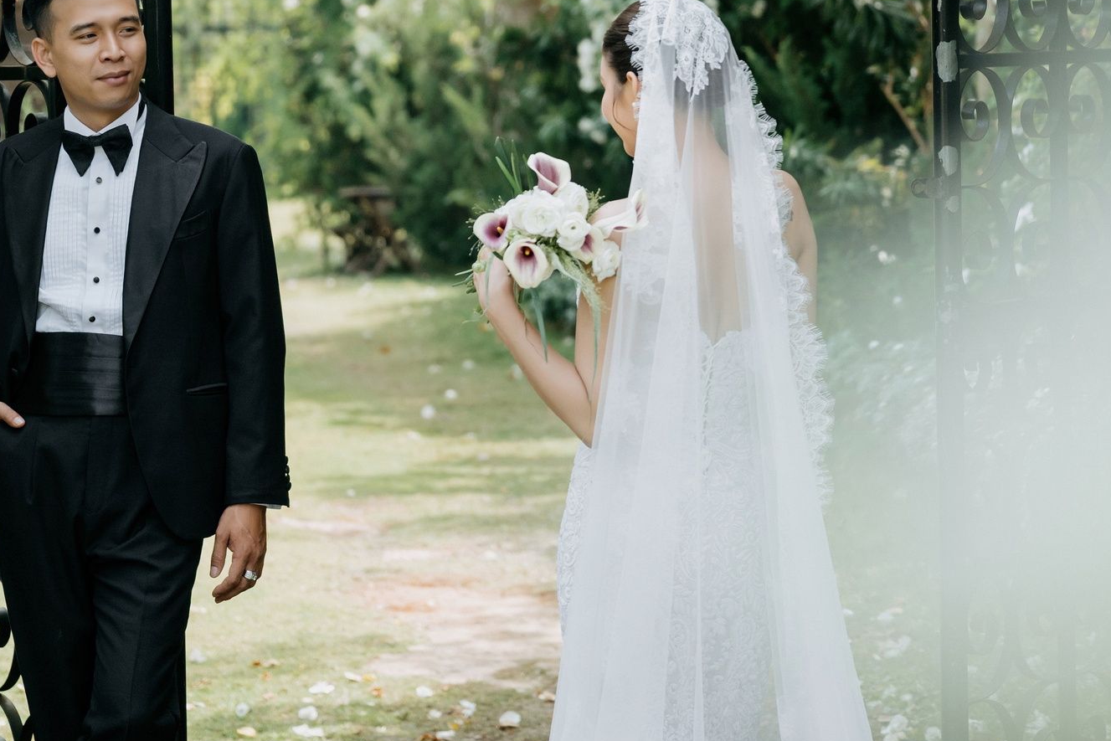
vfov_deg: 10.1
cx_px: 568
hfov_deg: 15.2
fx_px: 4166
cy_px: 153
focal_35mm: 135
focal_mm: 70
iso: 400
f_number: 2.8
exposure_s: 1/1250
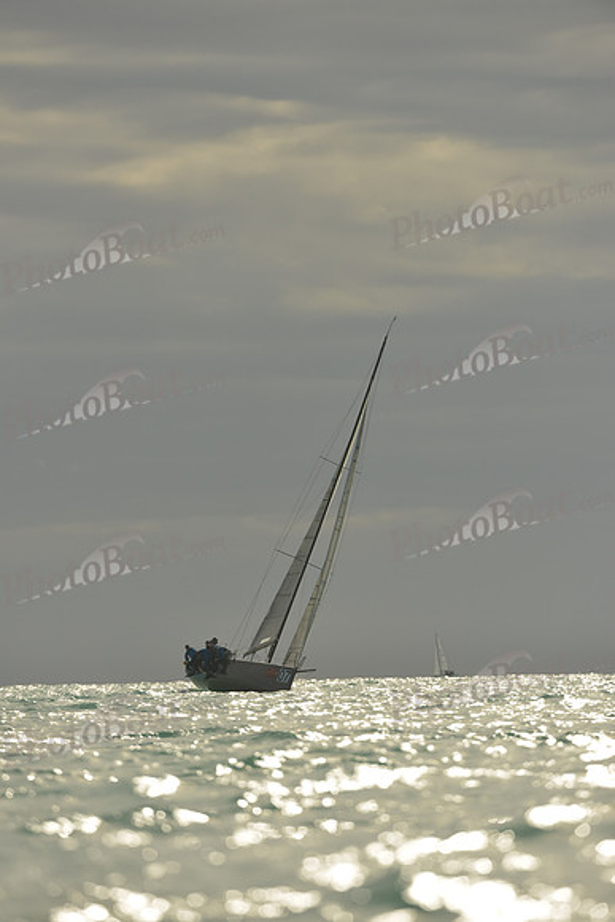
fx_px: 10243
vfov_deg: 5.2
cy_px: 461
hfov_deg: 3.4
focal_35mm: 400
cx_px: 308
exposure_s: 1/3200
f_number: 7.1
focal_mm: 400
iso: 250
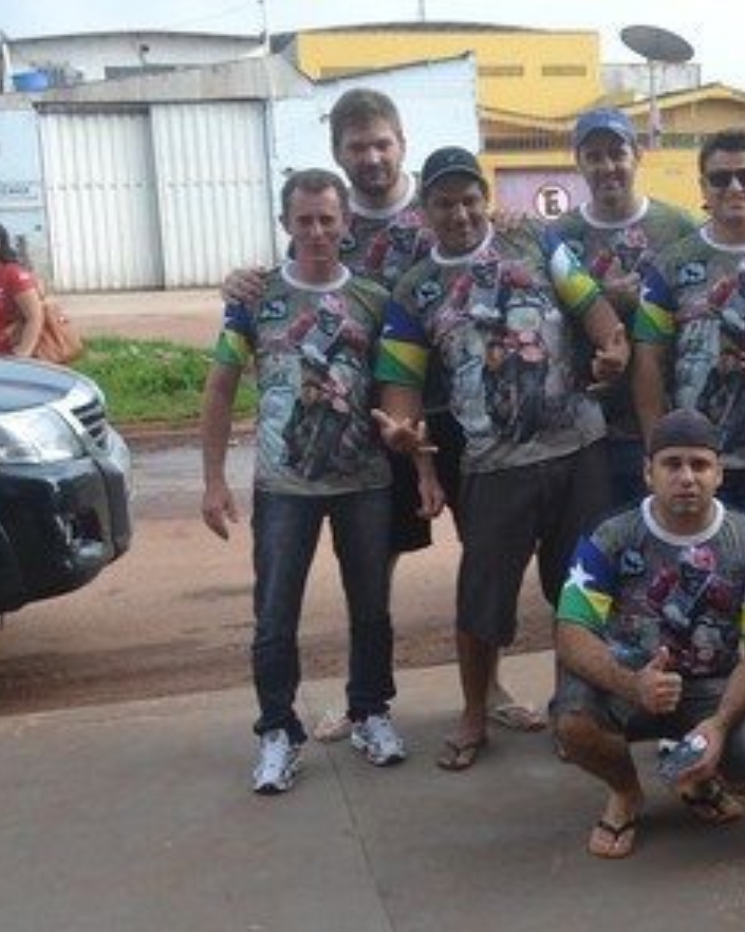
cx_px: 682
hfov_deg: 26.2
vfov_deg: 33.6
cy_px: 472
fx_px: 1544
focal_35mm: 56
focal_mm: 26
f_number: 5.6
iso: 100
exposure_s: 1/125
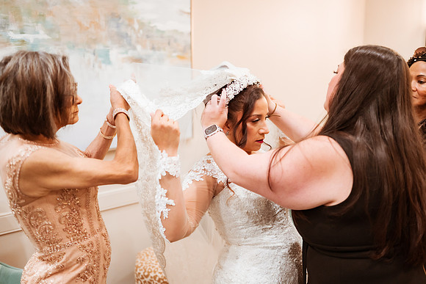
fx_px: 414
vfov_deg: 37.9
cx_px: 213
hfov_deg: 54.4
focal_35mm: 35
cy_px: 142
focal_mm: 35
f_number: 1.8
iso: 1250
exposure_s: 1/500
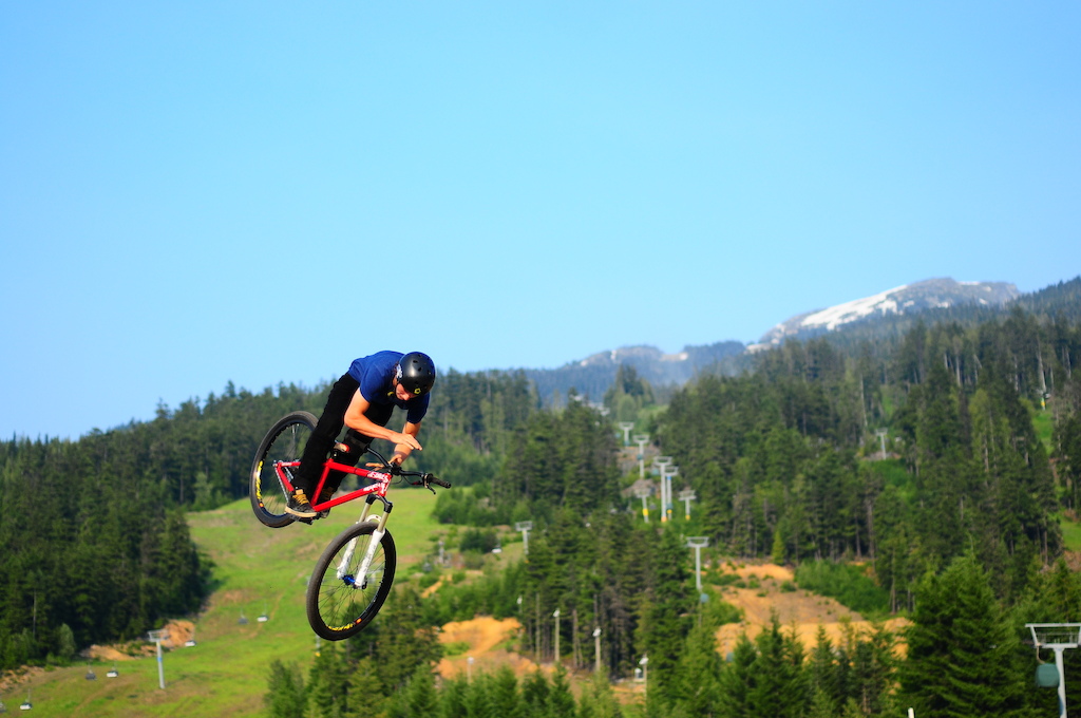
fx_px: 2249
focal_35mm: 75
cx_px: 540
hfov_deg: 27.0
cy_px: 359
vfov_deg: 18.1
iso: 200
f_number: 2
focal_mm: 50
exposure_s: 1/4000
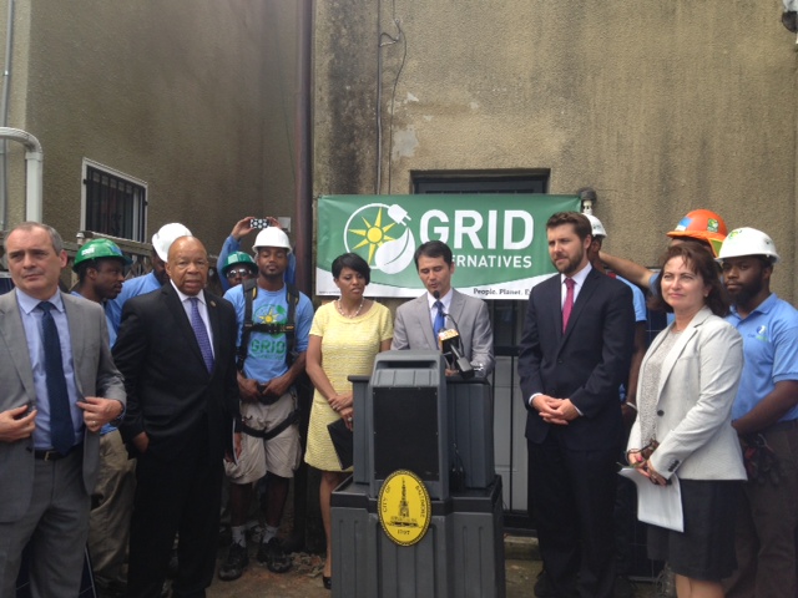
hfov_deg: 55.4
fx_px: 761
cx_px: 399
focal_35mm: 33
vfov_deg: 42.9
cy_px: 299
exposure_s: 1/324
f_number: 2.4
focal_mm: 4.12
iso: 50
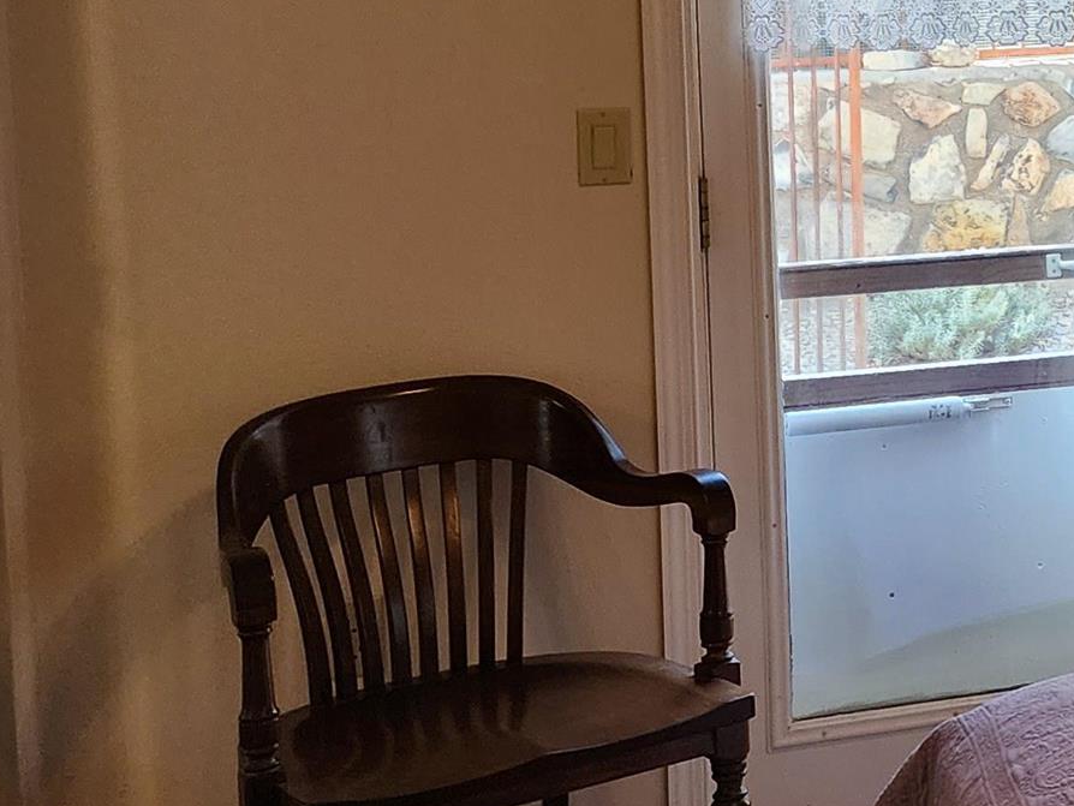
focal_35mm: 79
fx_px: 2452
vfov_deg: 18.3
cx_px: 1711
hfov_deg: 20.3
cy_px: 29
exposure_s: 1/120
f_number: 1.8
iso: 250
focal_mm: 6.4
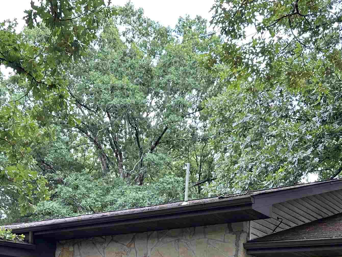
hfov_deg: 34.8
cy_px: 268
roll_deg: -3.3
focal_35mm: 55
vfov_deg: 25.0
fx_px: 543
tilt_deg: +7.6
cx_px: 139
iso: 80
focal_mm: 6.86
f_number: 1.78
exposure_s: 1/194
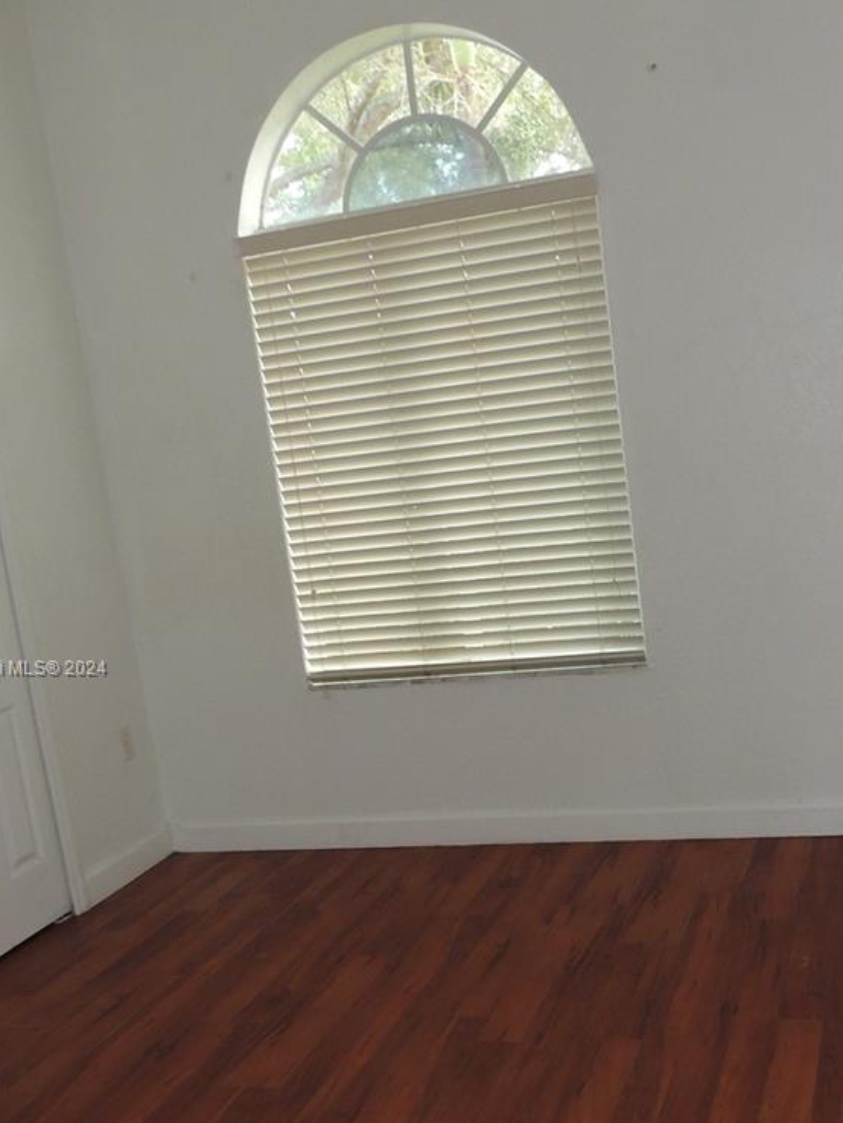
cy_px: 670
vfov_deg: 47.6
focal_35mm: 39
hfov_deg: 36.7
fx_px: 1266
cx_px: 513
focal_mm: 4.3
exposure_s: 1/30
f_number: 3
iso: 200
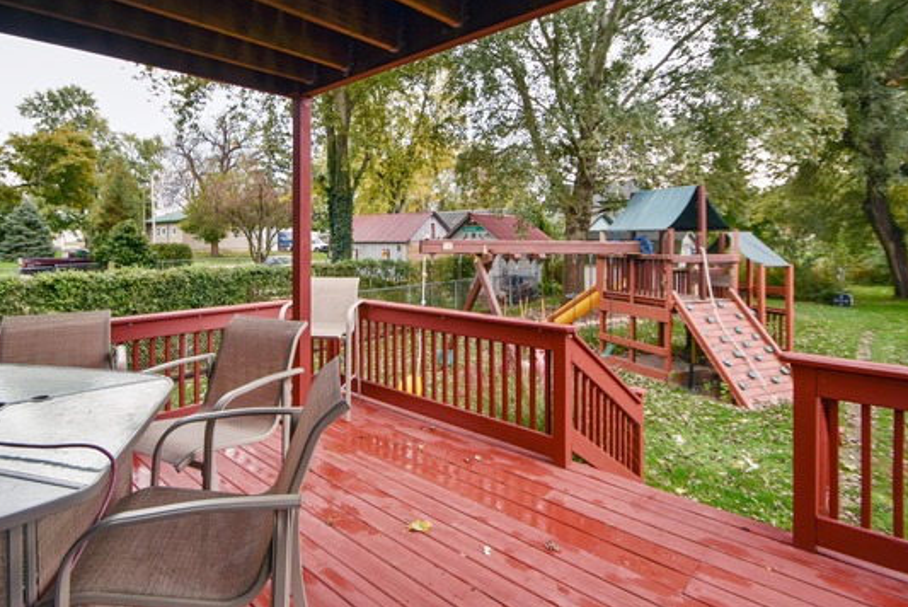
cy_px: 250
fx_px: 454
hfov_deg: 89.9
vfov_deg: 66.9
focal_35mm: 18
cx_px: 436
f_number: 4.5
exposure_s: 1/60
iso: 200
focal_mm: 10
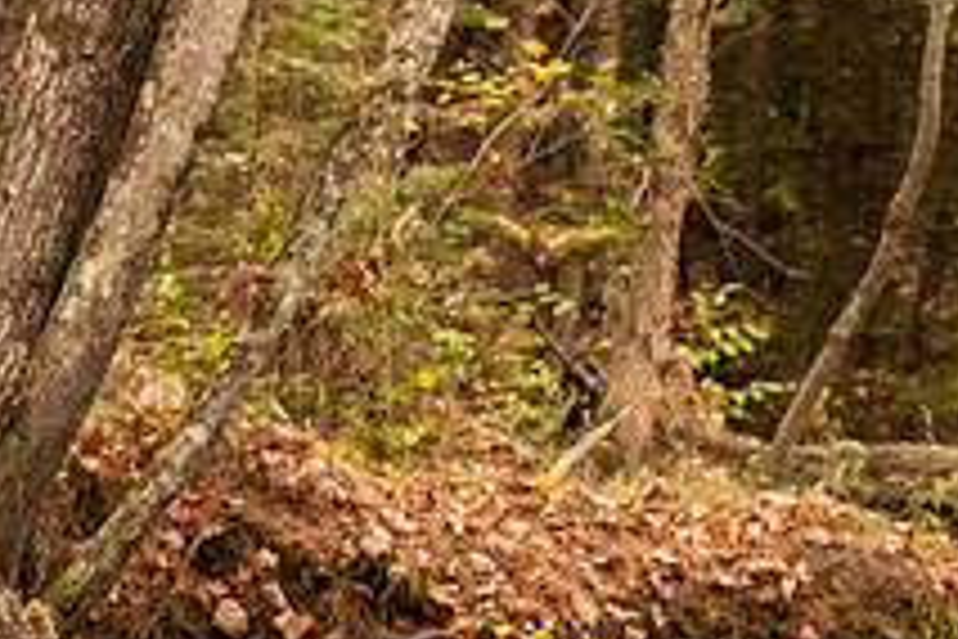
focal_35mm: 191
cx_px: 1120
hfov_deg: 10.6
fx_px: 5082
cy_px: 628
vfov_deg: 7.2
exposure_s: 1/100
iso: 8000
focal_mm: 70
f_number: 7.1
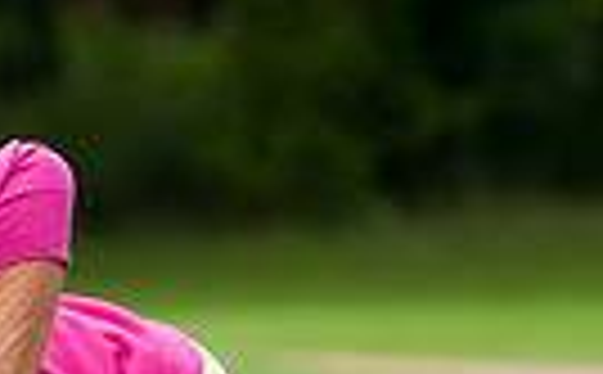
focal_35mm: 1000
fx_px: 16392
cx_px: -346
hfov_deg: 2.1
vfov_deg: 1.3
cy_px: 575
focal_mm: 170
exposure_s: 1/1000
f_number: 5
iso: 400
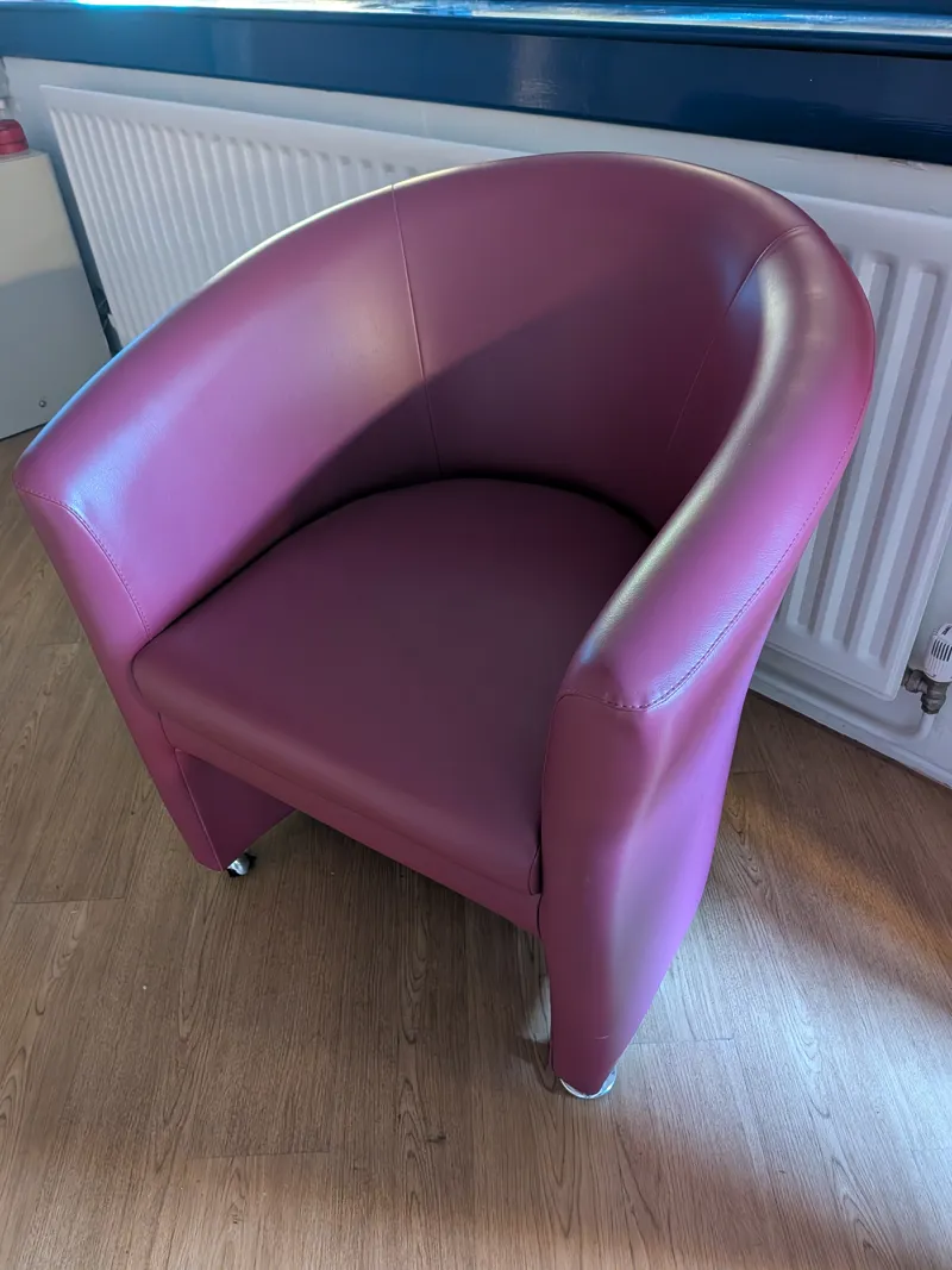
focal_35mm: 24
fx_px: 880
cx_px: 476
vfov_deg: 71.6
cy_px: 635
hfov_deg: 56.8
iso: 880
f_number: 1.7
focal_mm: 4.53
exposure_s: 1/16.7
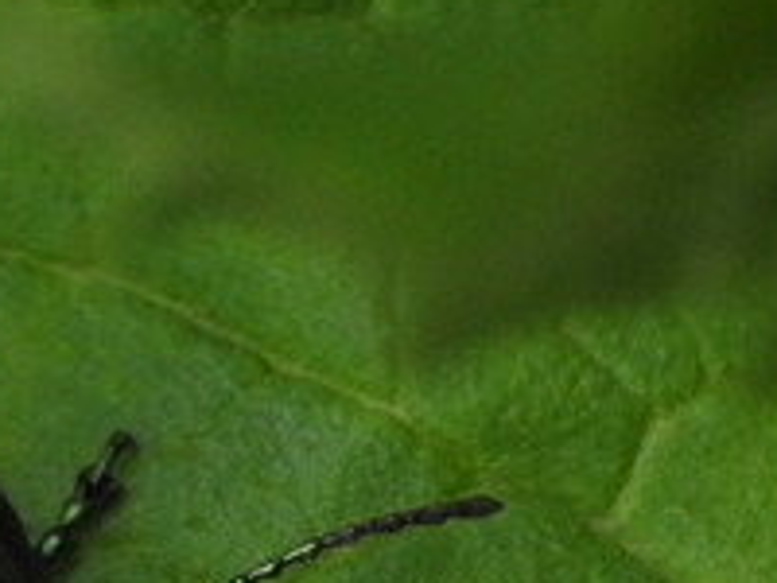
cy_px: 758
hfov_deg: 3.4
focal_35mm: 575
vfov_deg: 2.6
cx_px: -10
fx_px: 12907
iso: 400
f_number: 5
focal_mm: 24.2
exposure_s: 1/320
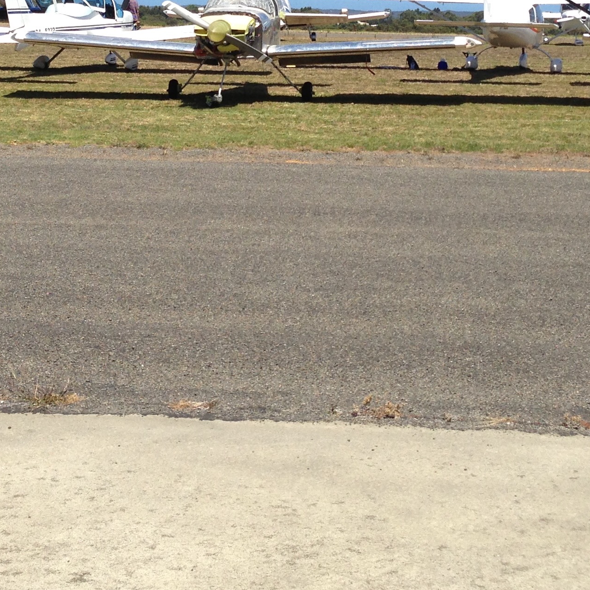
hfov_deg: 23.0
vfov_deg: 22.4
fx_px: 1446
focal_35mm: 75
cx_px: 233
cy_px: 30
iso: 50
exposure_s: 1/2008
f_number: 2.4
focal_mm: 4.13
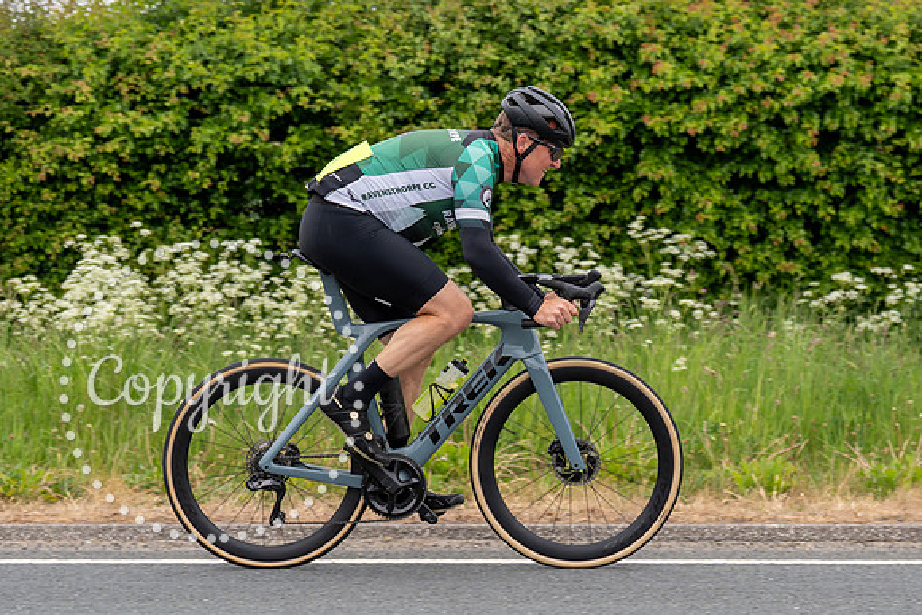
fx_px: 3055
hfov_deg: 17.2
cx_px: 507
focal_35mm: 119
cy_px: 123
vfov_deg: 11.5
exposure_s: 1/1250
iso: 160
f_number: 3.2
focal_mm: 70
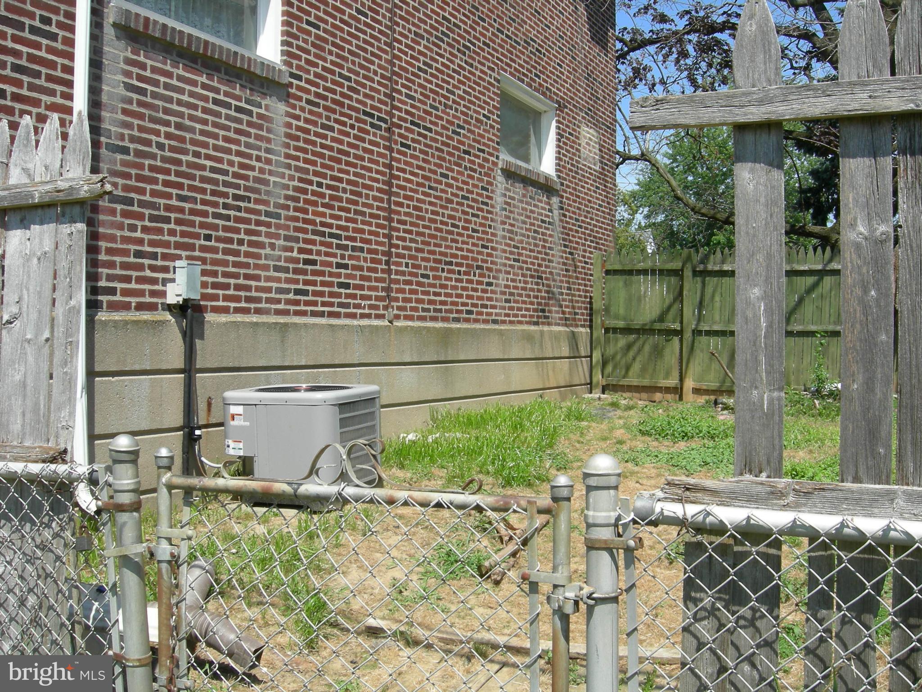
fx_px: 959
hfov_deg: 51.4
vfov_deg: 39.7
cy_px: 346
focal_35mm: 36
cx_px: 461
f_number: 6
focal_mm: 7.5
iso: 64
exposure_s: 1/230
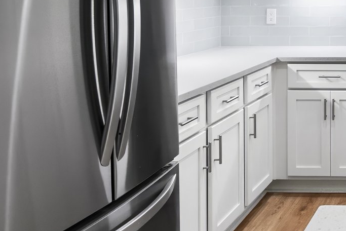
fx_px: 539
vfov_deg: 23.0
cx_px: 441
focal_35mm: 56
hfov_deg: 29.3
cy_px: -10
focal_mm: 18.7
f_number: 8
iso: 12800
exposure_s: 1/25
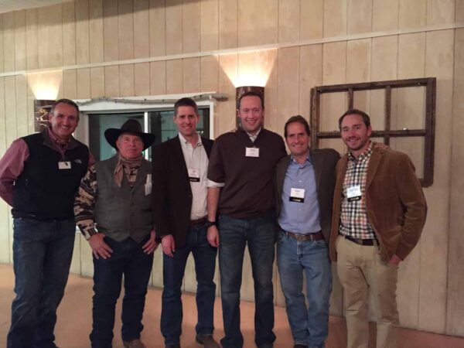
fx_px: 389
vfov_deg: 48.2
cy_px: 174
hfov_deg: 61.7
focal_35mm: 29
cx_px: 232
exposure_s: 1/15
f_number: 2.2
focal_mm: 4.15
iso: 400
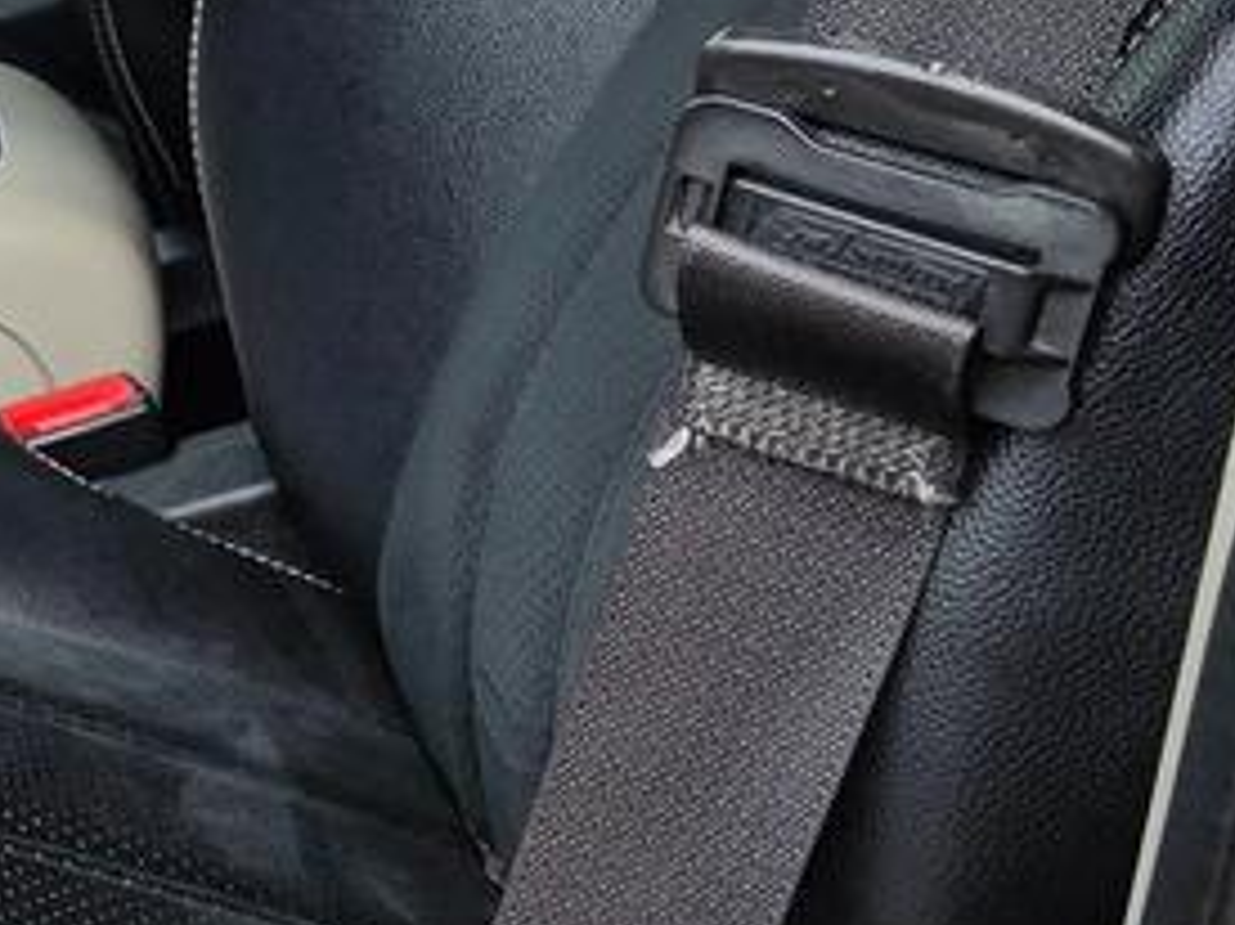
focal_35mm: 107
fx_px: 3816
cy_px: -90
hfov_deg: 15.2
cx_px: -1168
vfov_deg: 13.5
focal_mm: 6.3
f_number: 1.7
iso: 32
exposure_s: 1/180
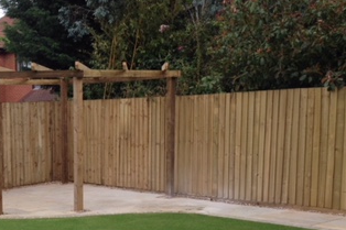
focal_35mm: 70
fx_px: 672
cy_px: 196
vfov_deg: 19.2
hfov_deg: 27.6
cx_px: 20
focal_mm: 4.12
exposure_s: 1/589
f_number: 2.4
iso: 50
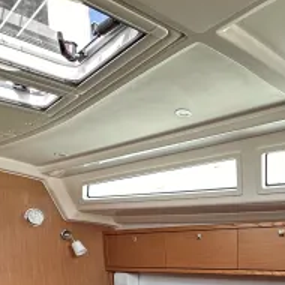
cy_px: 296
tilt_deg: -7.2
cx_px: 252
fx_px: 363
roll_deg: +0.8
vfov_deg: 37.5
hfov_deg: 39.9
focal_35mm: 39
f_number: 2.2
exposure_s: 1/99
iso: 200
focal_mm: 2.22
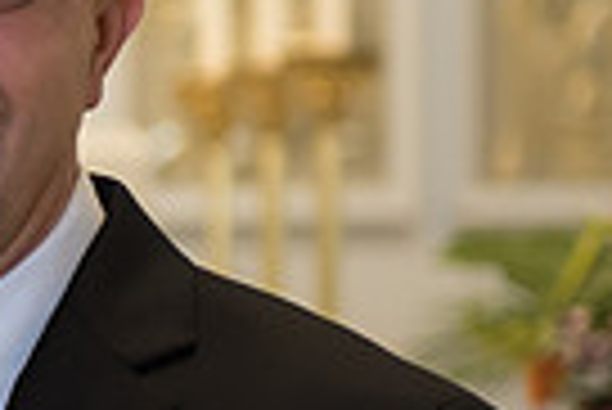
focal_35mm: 315
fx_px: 5361
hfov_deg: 6.3
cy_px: 306
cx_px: -638
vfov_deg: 4.4
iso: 1000
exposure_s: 1/200
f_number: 2.8
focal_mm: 70
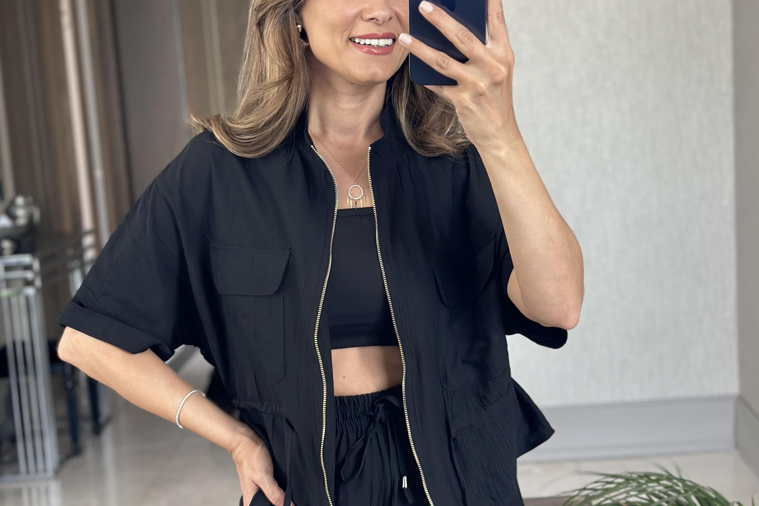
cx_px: 380
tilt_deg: -17.5
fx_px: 1413
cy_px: 300
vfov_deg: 20.3
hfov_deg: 30.1
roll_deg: +4.3
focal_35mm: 67
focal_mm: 6.86
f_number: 1.78
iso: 125
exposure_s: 1/86
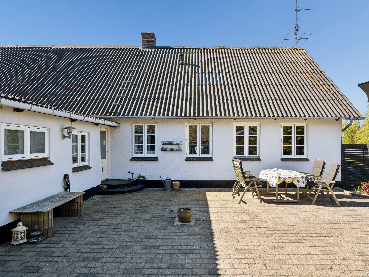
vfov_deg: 61.1
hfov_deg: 76.3
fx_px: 235
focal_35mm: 22
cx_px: 198
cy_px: 138
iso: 250
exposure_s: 1/500
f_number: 7.1
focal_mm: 20
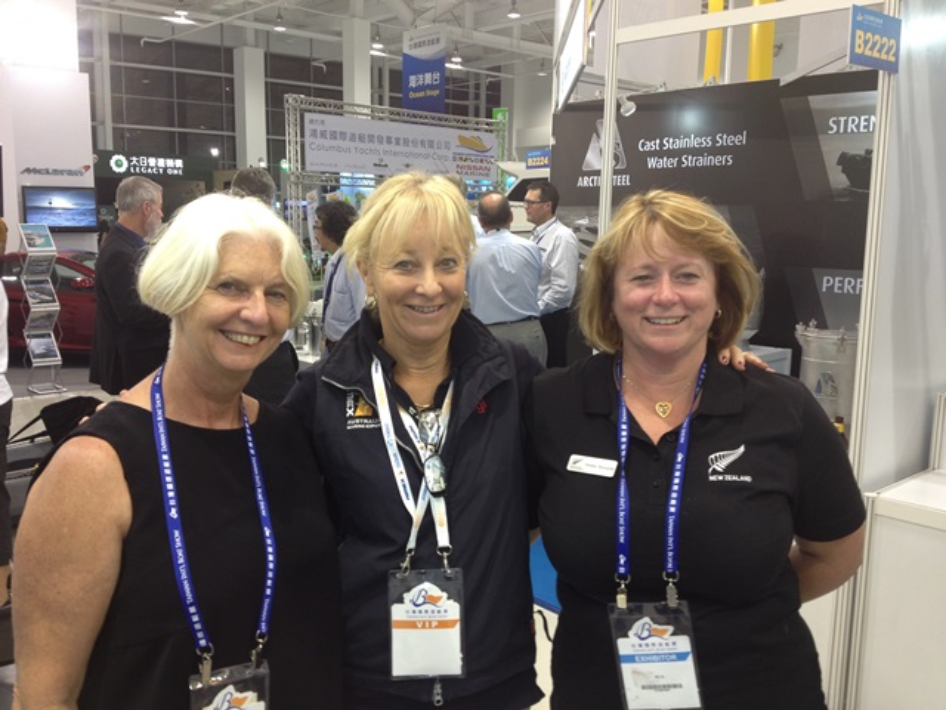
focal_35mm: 35
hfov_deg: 52.6
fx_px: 956
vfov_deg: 40.7
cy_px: 355
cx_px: 473
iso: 50
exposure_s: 1/24
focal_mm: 4.28
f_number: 2.4
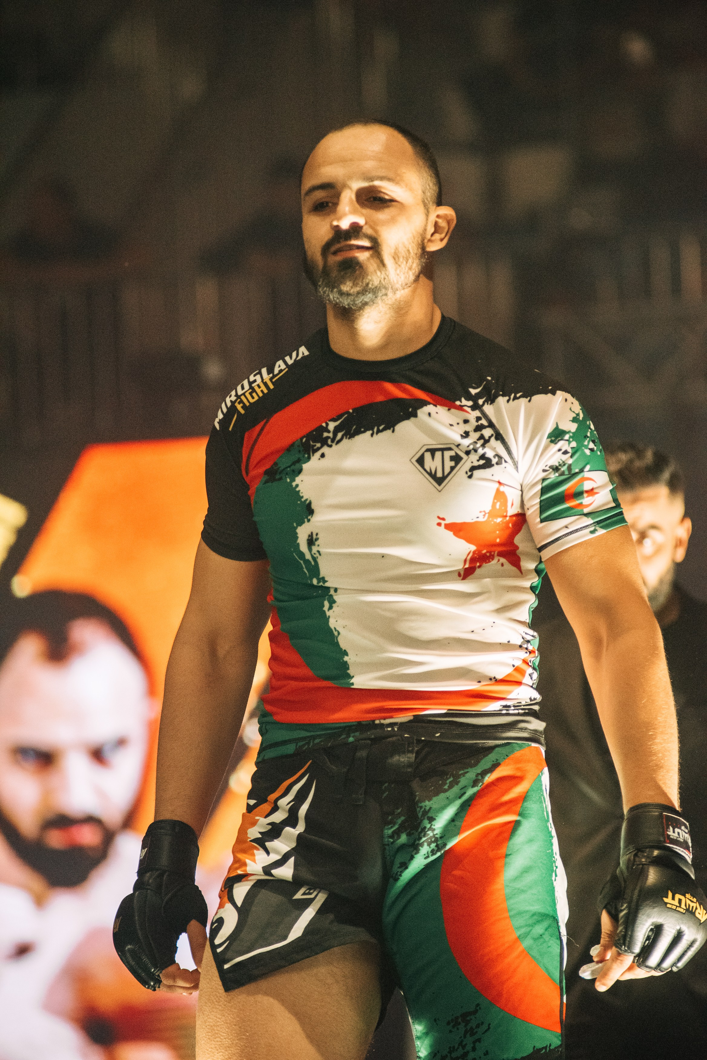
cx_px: 354
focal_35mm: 185
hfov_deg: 7.4
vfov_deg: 11.1
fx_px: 5445
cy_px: 530
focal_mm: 185
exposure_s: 1/640
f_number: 4
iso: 5600
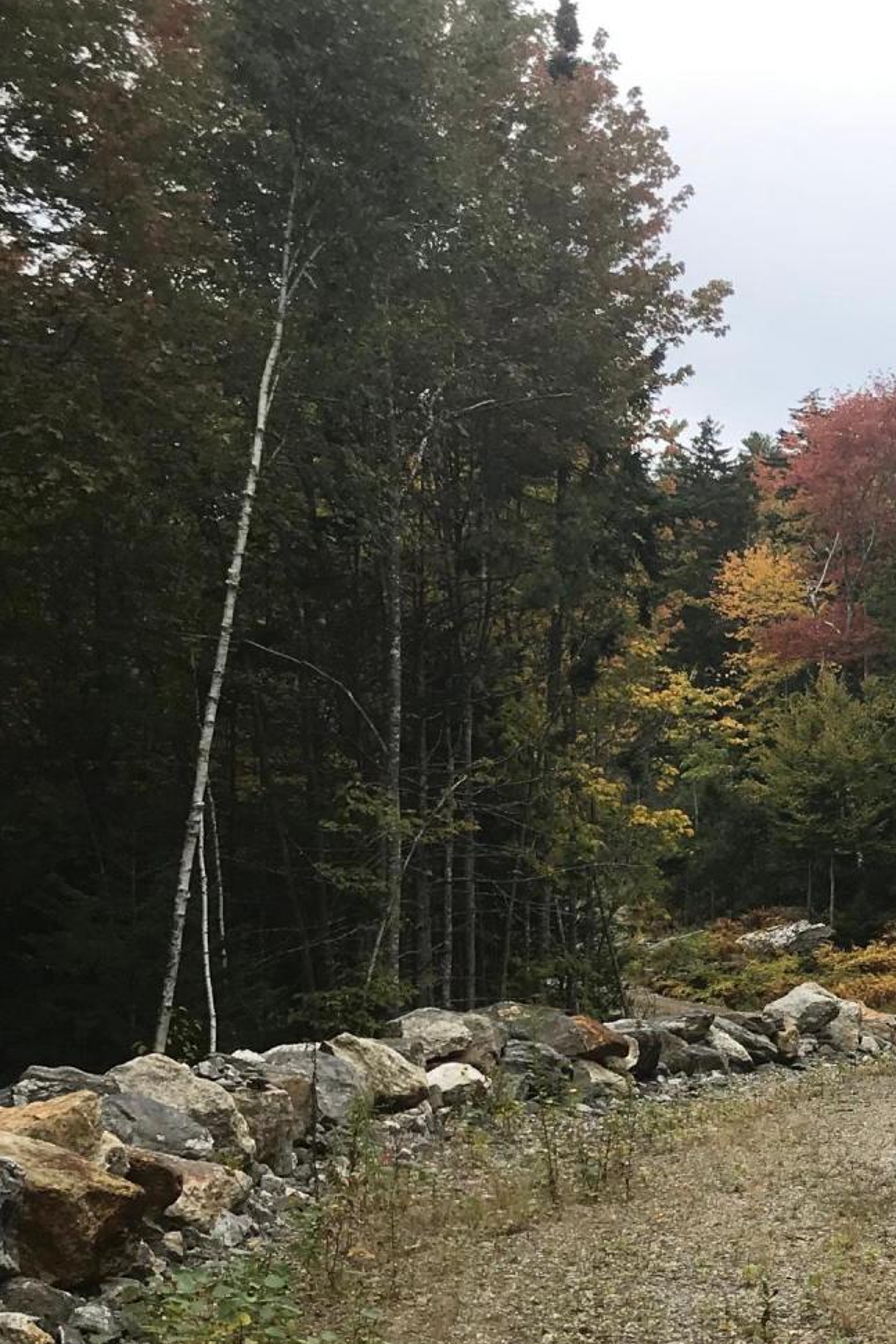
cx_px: 861
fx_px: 2241
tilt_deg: -0.7
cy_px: 1017
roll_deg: +0.0
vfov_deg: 32.7
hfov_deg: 21.9
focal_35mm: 60
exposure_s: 1/766
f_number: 1.8
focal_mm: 3.99
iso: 20
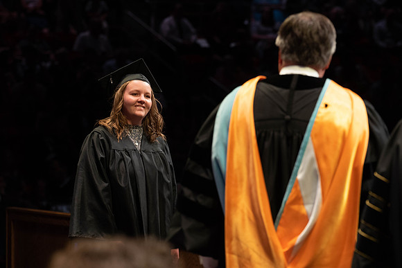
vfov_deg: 8.9
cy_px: 130
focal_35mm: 155
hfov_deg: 13.3
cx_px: 183
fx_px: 1726
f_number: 4.5
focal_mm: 140
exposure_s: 1/320
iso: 1600
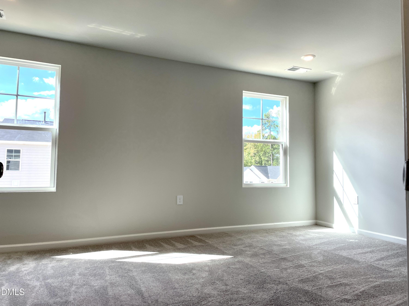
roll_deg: -0.4
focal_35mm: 26
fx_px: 307
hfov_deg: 67.3
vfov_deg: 53.1
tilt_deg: +3.7
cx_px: 204
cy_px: 153
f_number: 1.6
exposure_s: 1/400
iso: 32
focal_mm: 4.2
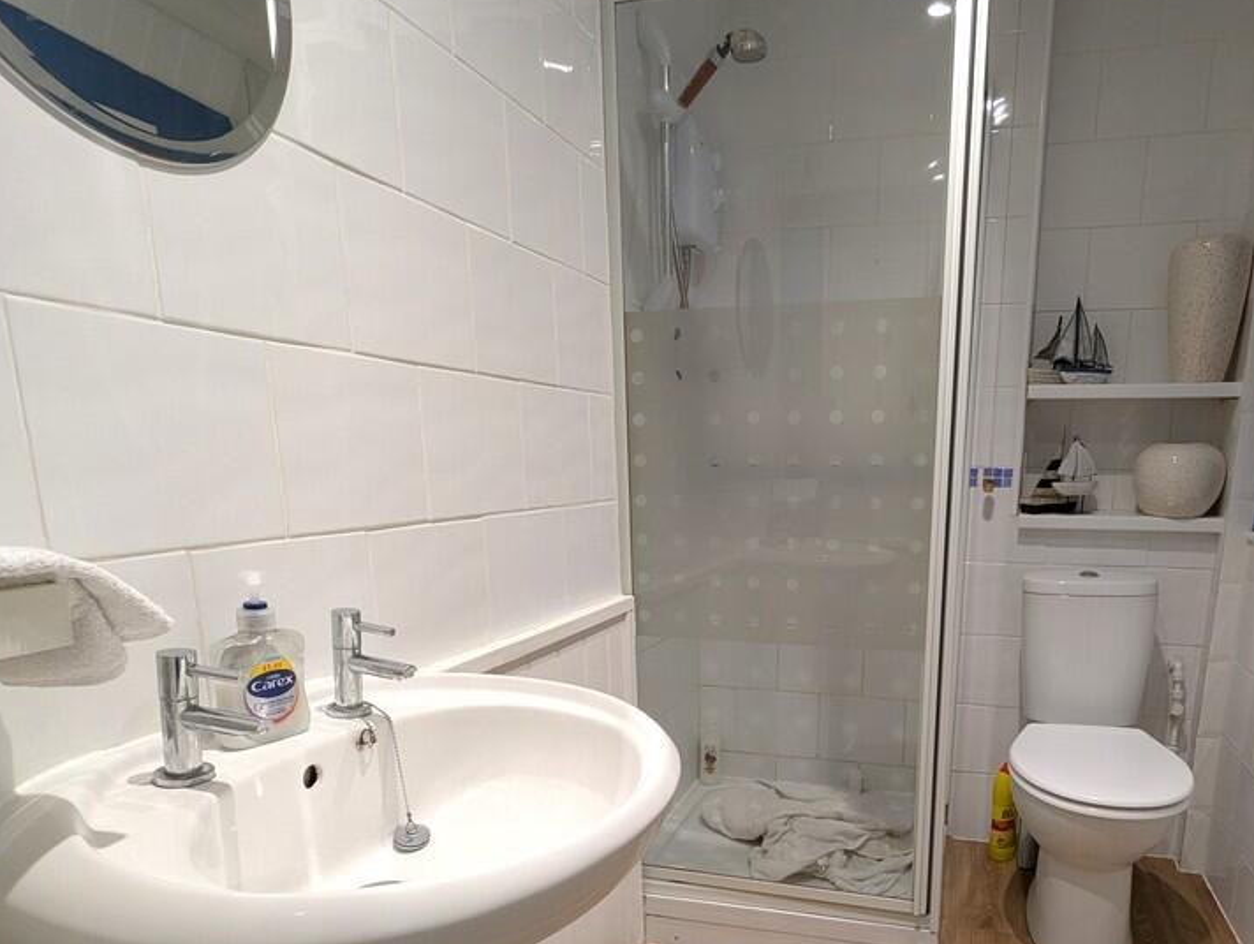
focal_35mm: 23
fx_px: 834
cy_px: 653
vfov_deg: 57.3
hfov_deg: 73.1
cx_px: 745
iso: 82
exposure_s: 1/25
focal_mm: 2.35
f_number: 2.2
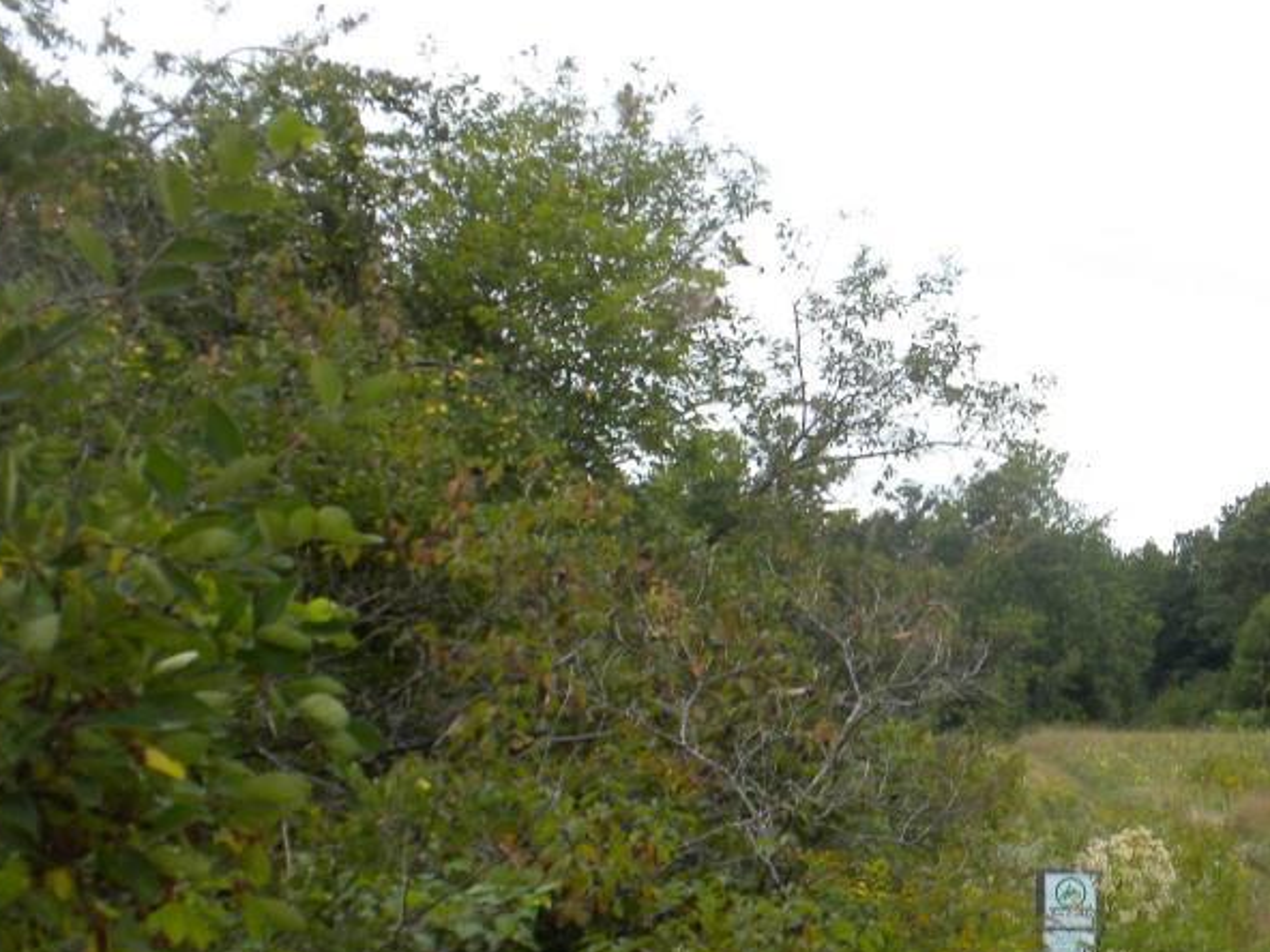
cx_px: 1032
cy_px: 605
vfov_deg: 22.9
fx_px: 2348
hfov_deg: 29.5
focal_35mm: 64
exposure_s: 1/437
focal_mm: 6.6
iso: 105
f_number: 3.5
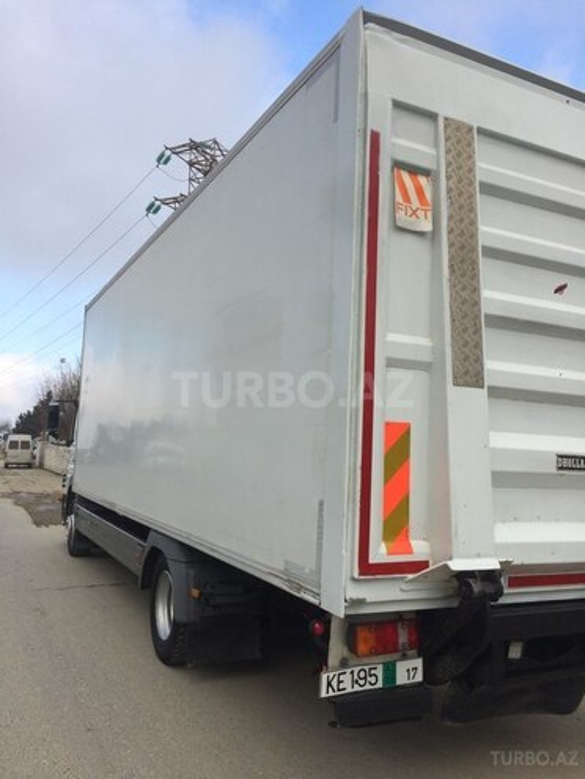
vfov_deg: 61.7
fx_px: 653
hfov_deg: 48.2
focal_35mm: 29
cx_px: 292
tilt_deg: +6.5
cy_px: 390
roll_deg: -2.6
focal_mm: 4.15
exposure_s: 1/1080
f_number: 2.2
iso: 32
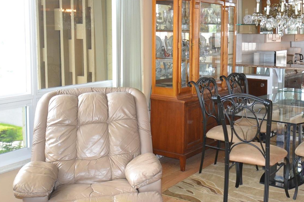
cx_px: 188
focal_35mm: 47
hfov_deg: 41.7
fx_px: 397
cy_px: 63
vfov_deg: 28.4
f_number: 4.5
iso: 1400
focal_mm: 22
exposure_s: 1/60
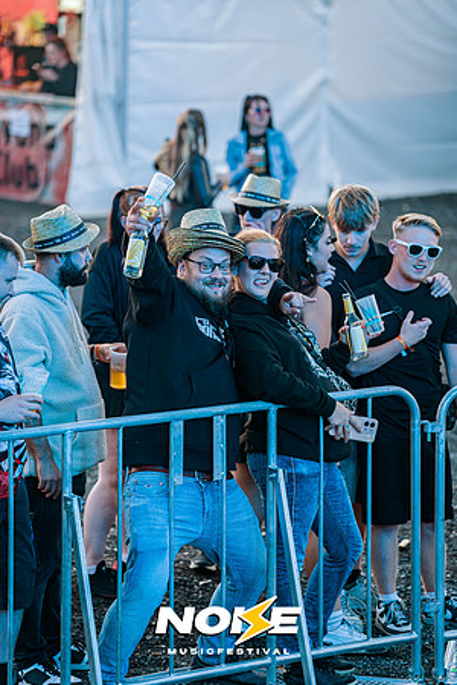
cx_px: 228
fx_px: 2856
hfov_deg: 9.1
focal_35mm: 150
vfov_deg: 13.7
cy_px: 342
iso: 250
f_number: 3.2
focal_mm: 150
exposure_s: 1/125
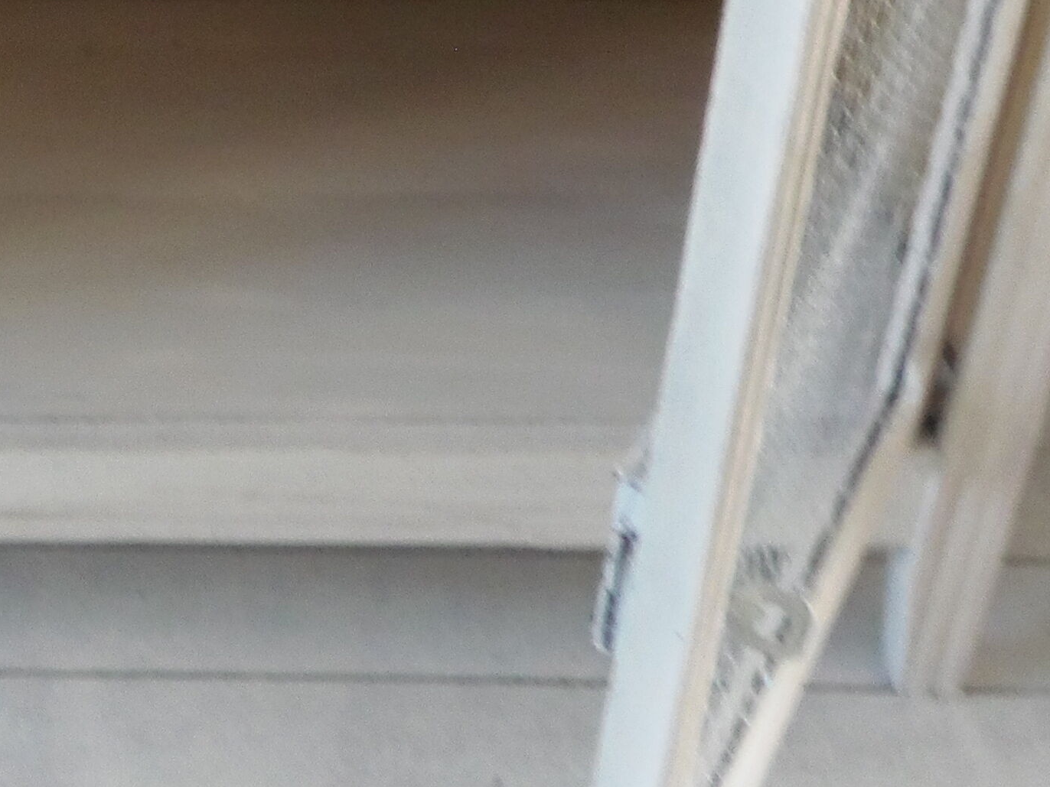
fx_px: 2275
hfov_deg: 24.5
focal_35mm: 75
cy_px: -106
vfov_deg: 18.8
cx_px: -52
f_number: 2.9
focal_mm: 4.3
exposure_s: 1/30
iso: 200
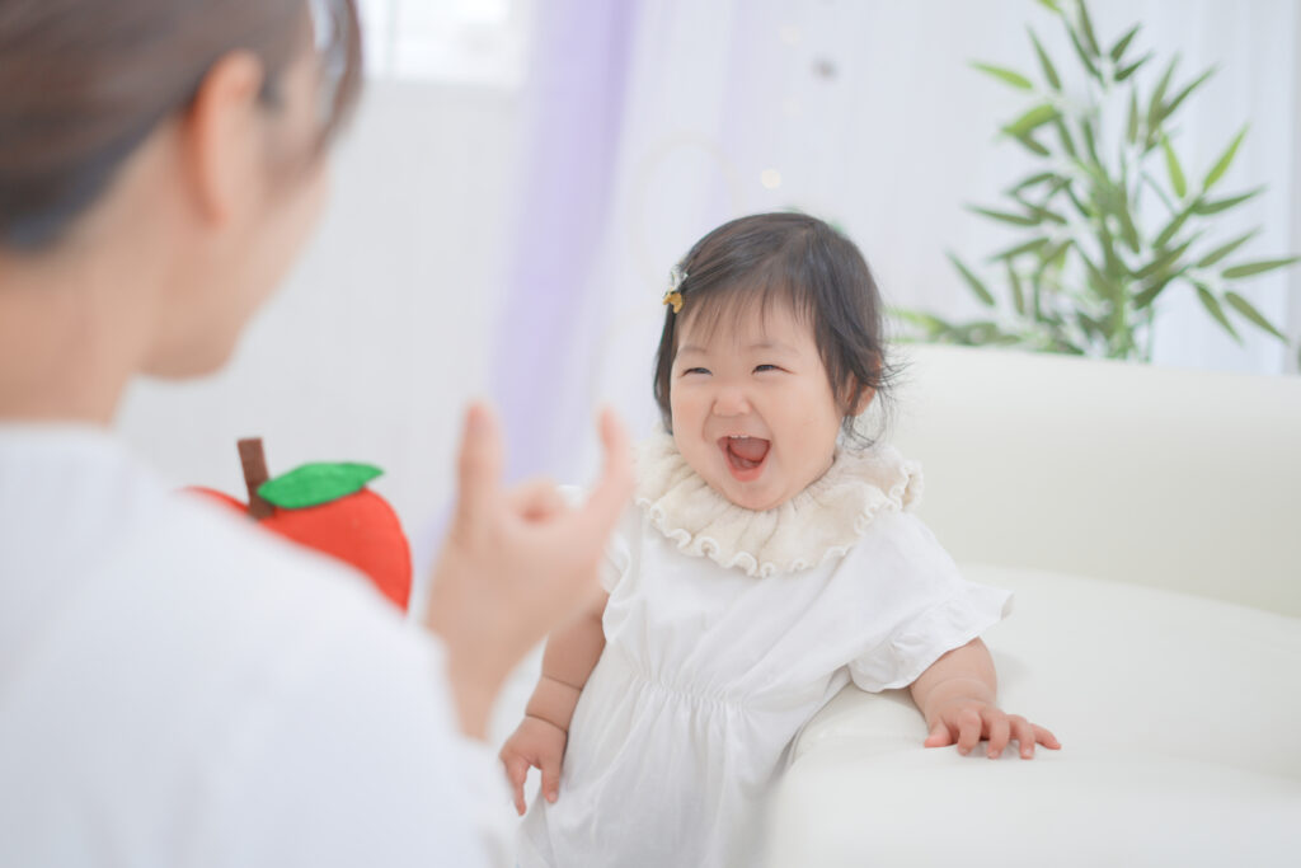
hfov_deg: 39.6
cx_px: 650
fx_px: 1807
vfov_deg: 27.0
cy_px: 434
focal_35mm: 50
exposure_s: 1/125
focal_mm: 50
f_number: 1.8
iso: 125
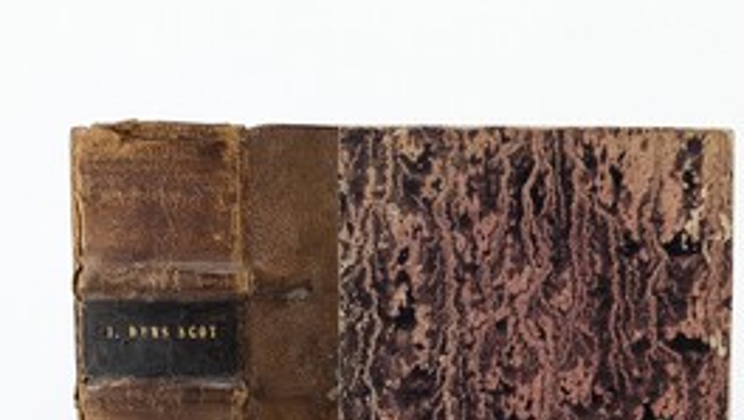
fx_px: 1955
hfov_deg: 21.5
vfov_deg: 12.1
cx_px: 299
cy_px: 468
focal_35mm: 99
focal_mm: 6.81
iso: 113
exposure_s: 1/99.9
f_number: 1.85
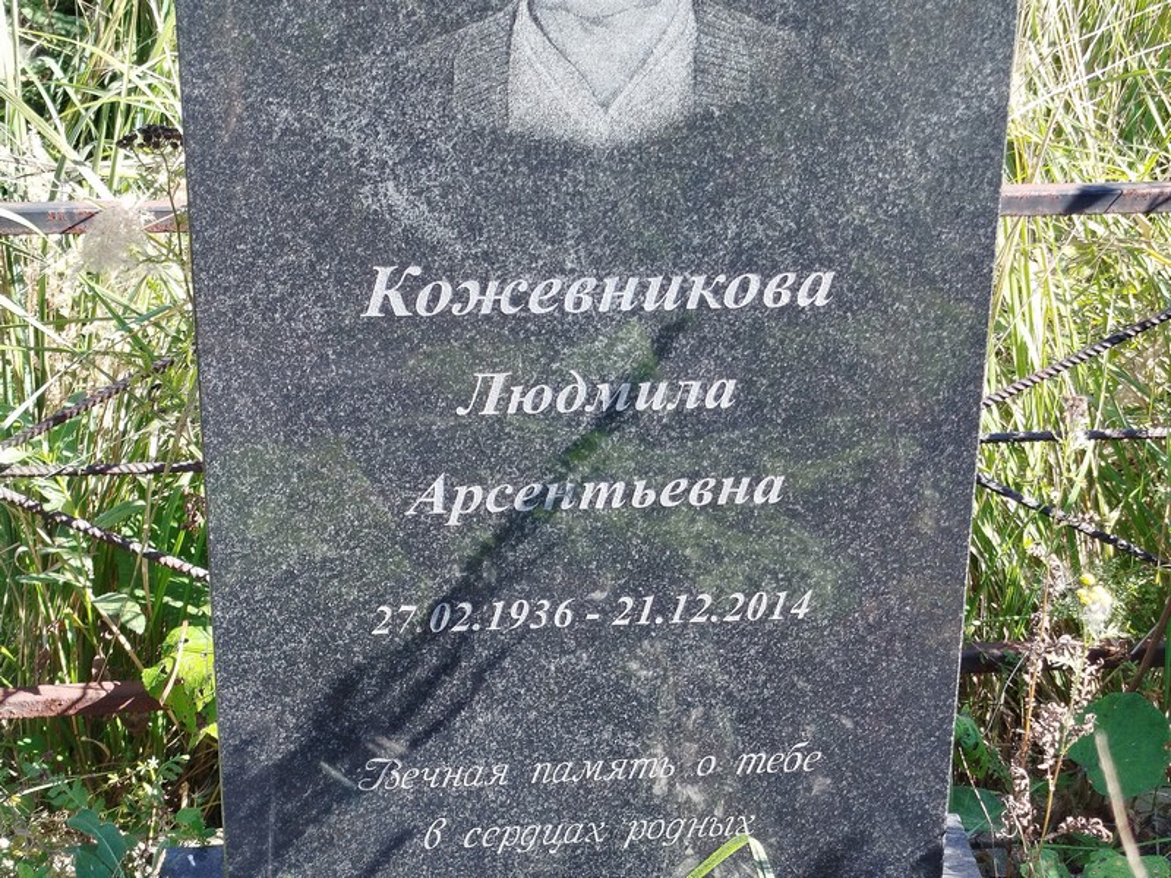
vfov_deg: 56.8
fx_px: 812
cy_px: 439
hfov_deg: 71.6
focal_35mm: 24
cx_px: 586
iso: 50
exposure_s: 1/111
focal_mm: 5.31
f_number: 1.7
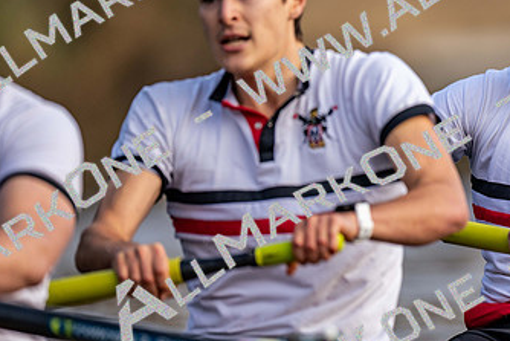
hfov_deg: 2.0
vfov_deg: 1.3
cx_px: 426
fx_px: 14753
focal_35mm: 1041
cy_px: 109
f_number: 4
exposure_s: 1/2500
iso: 800
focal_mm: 600
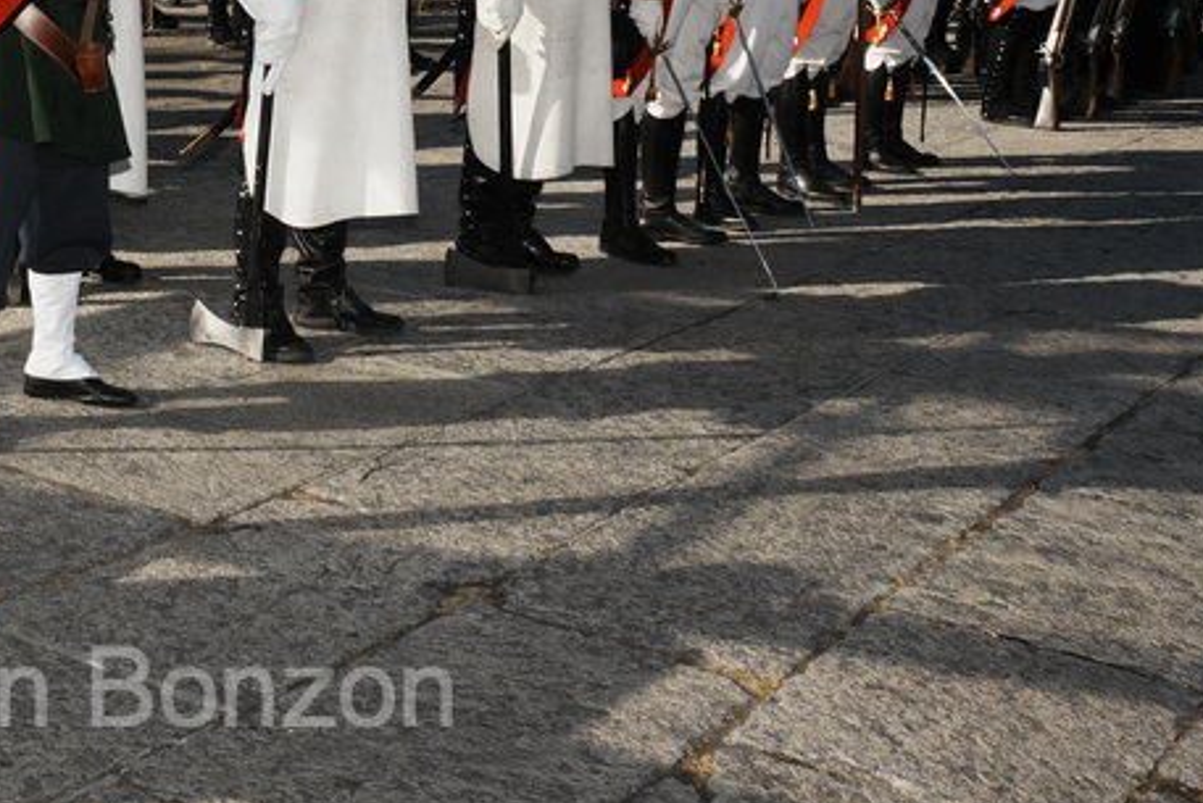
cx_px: -3
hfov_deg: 29.3
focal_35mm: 64
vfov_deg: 19.8
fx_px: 2141
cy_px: -195
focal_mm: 24.4
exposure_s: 1/400
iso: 250
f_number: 13
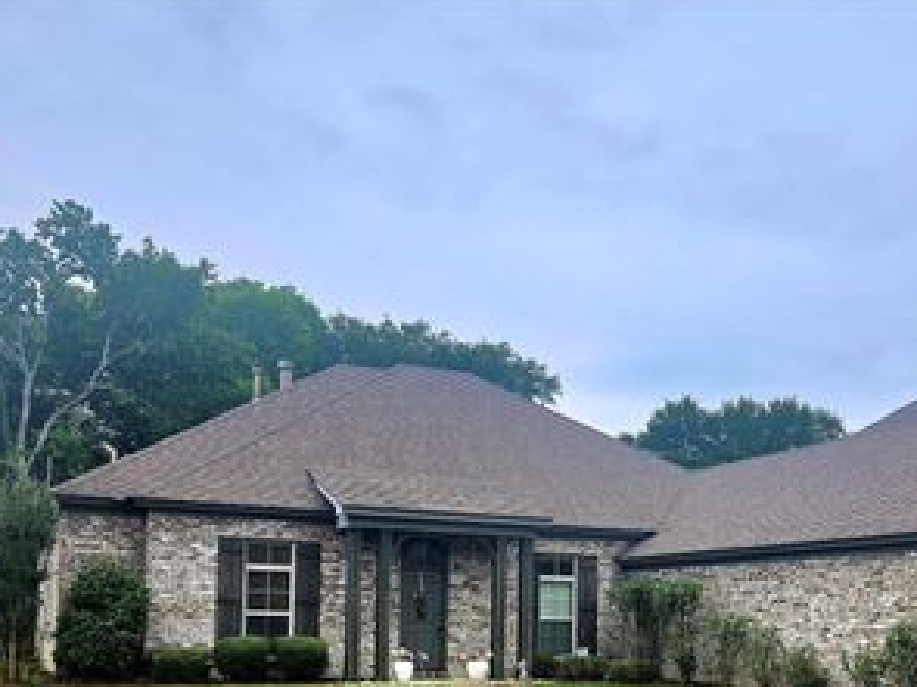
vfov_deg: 35.3
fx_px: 1033
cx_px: 535
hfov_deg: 47.7
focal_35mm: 39
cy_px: 577
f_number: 1.8
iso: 25
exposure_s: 1/588
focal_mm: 5.4
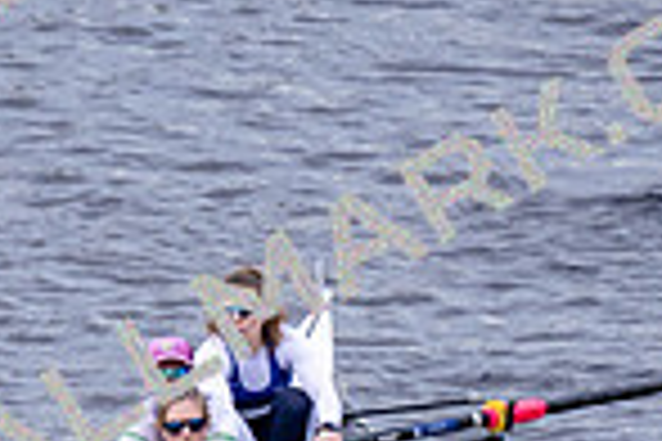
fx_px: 21771
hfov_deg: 1.7
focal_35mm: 1184
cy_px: 747
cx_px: 90
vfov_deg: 1.2
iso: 900
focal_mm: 200
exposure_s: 1/2000
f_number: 2.8
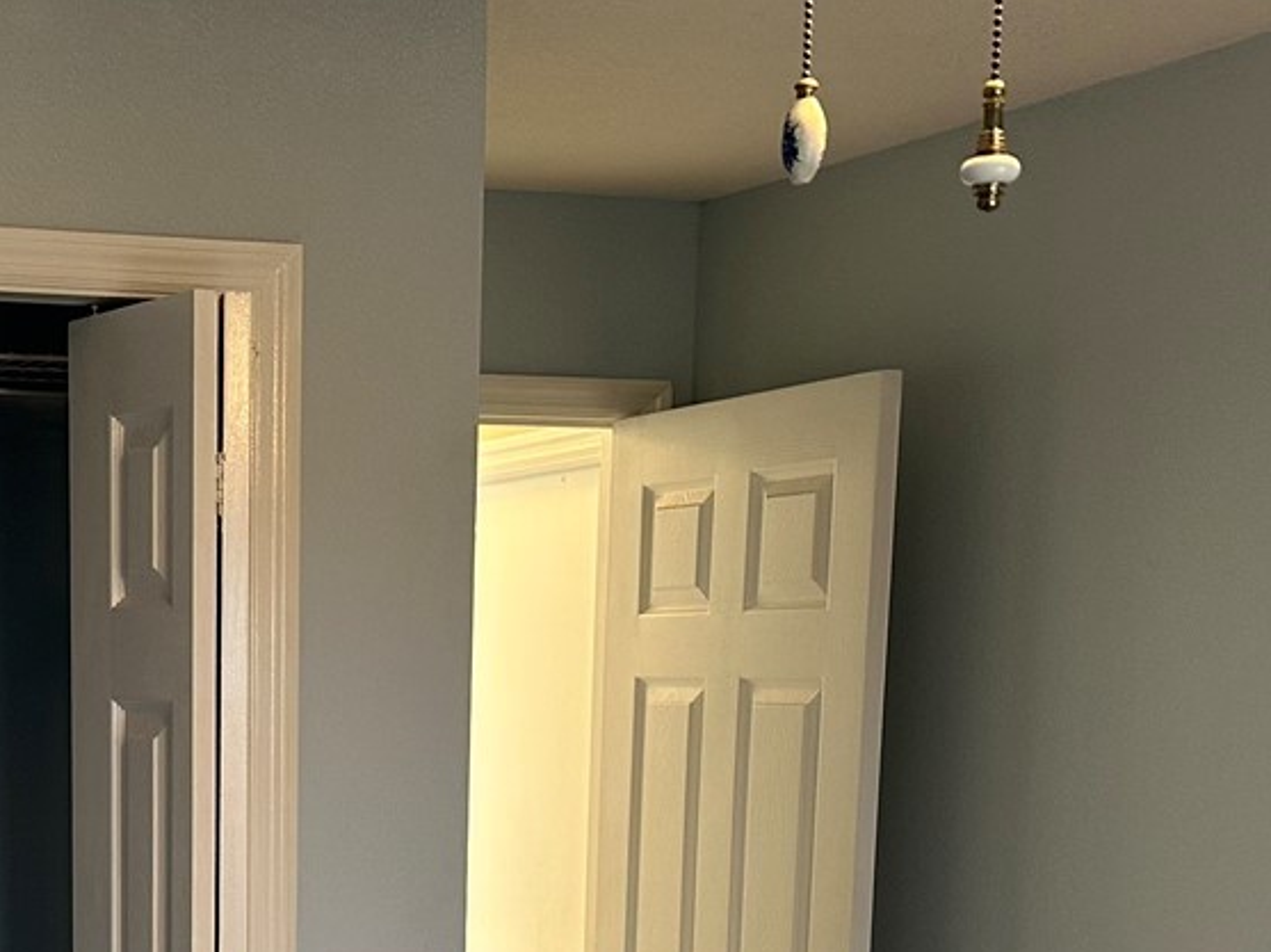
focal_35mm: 69
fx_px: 2532
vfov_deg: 20.1
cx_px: 178
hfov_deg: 27.4
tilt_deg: -10.1
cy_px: 1112
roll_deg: +0.4
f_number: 1.78
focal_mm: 6.86
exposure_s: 1/60
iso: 125
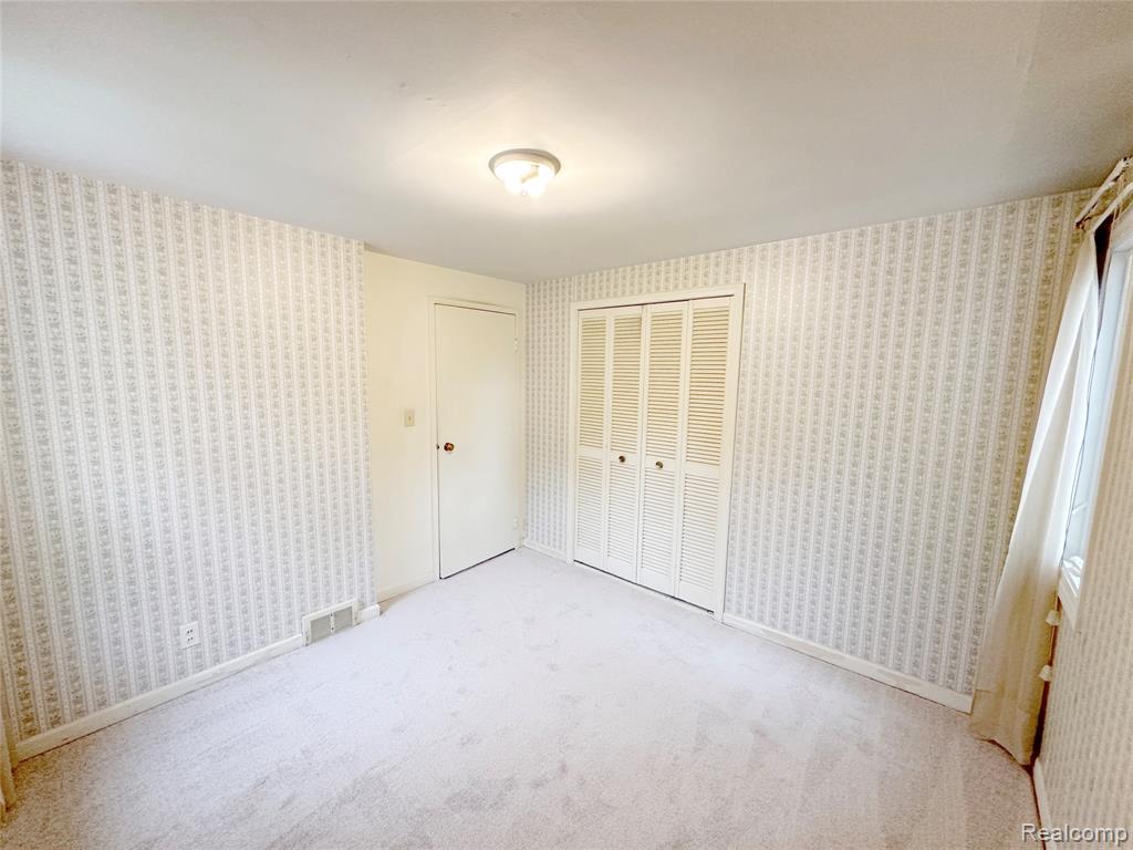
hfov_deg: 102.1
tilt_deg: -6.2
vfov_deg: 85.7
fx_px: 458
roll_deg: -0.7
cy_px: 425
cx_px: 566
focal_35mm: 14
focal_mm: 2.22
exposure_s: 1/120
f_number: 2.2
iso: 320
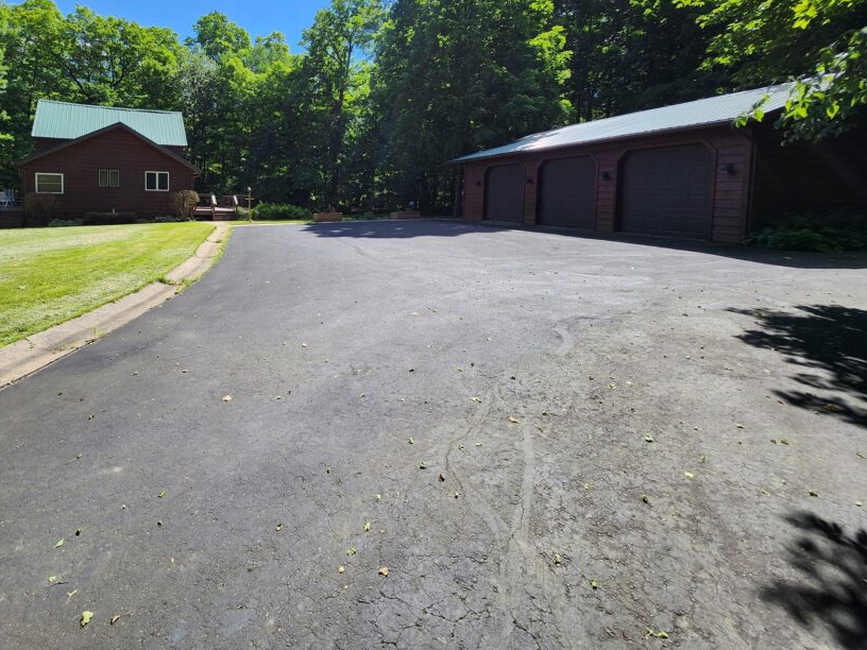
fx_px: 426
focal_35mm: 17
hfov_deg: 89.0
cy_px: 235
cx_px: 318
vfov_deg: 73.2
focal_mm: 1.7
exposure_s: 1/670
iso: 32
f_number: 2.2
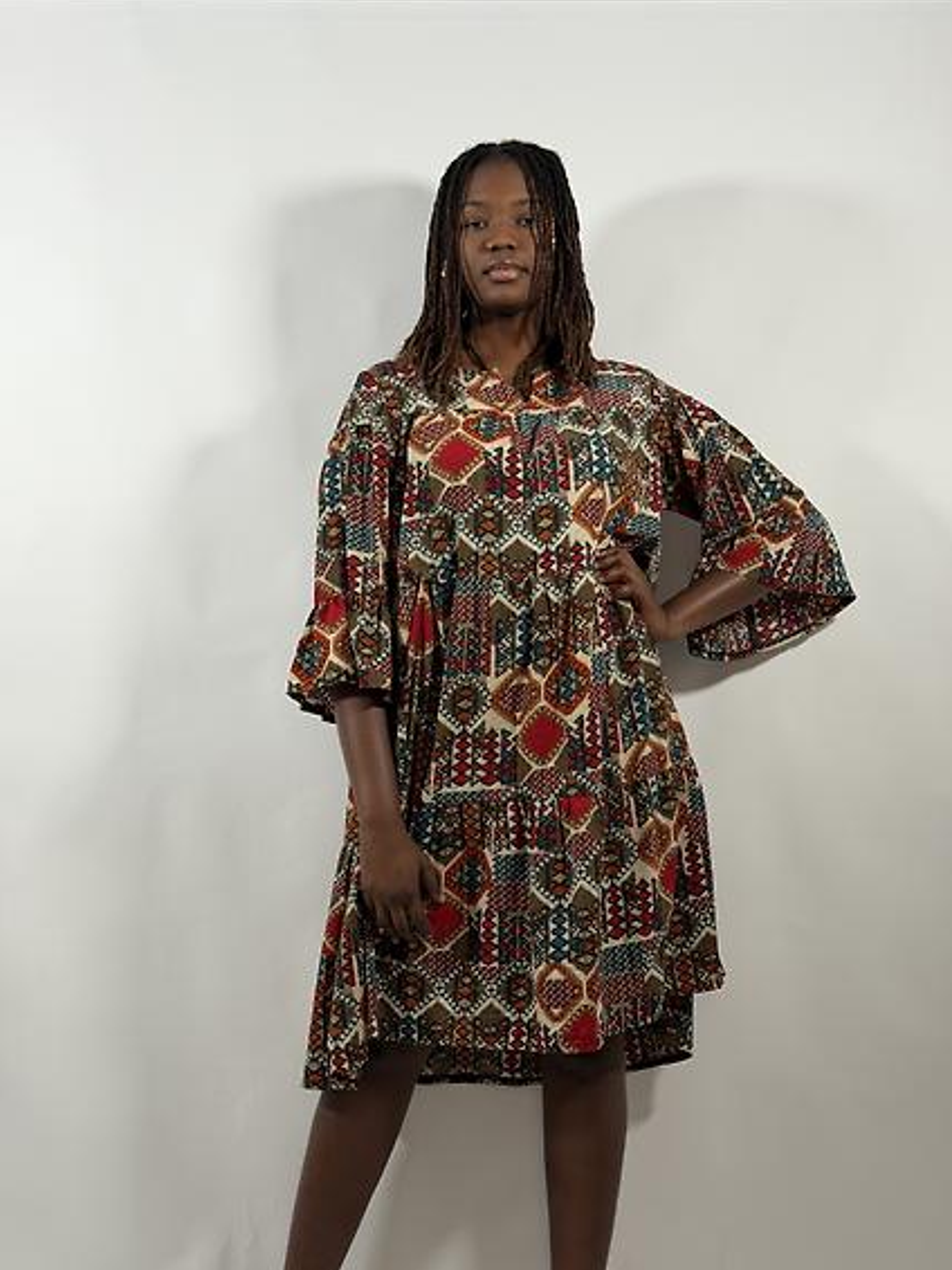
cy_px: 668
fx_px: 1869
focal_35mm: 51
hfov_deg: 28.6
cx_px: 503
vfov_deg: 37.5
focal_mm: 6.76
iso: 64
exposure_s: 1/99
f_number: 1.78
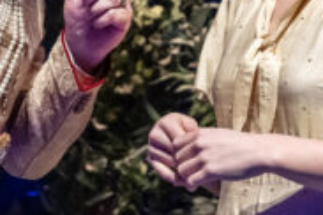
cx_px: 134
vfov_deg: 5.0
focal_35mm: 274
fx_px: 2458
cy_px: 98
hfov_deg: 7.5
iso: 2000
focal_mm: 49
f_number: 5
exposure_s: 1/200
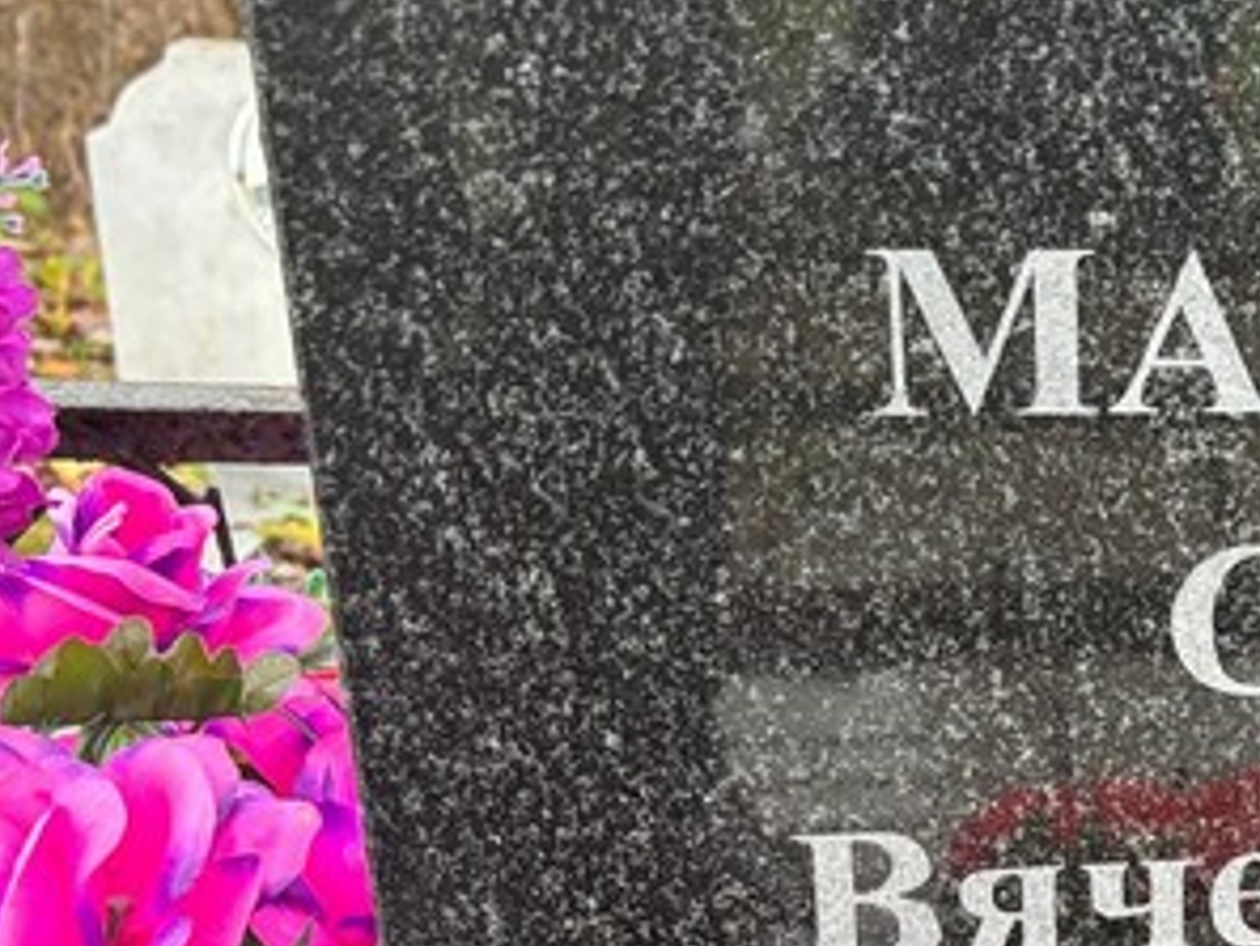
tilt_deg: -23.9
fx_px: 2549
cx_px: 1476
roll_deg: -0.7
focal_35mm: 70
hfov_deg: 25.2
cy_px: 831
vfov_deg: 20.6
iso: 125
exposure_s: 1/82
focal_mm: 5.96
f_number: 1.6
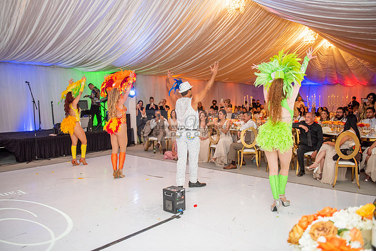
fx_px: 292
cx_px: 188
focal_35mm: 28
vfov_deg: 46.4
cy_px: 126
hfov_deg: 65.5
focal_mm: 28
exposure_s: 1/160
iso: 1000
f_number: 2.8
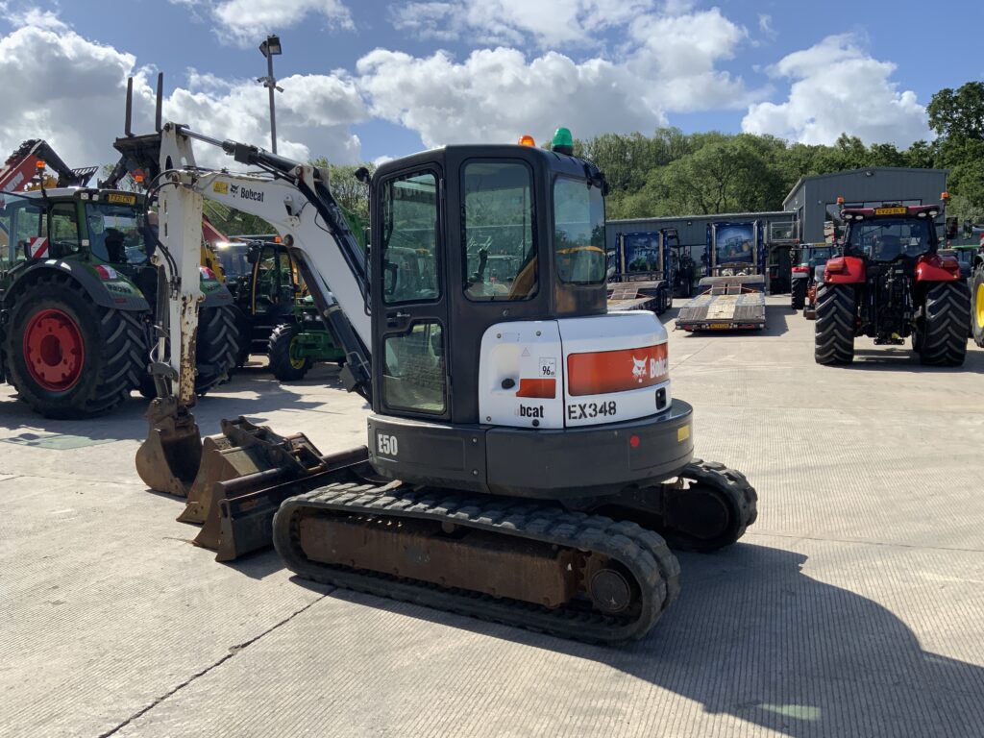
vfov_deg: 48.2
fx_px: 824
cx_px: 492
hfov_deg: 61.7
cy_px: 369
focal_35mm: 29
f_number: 1.8
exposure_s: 1/2227
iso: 16
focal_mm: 3
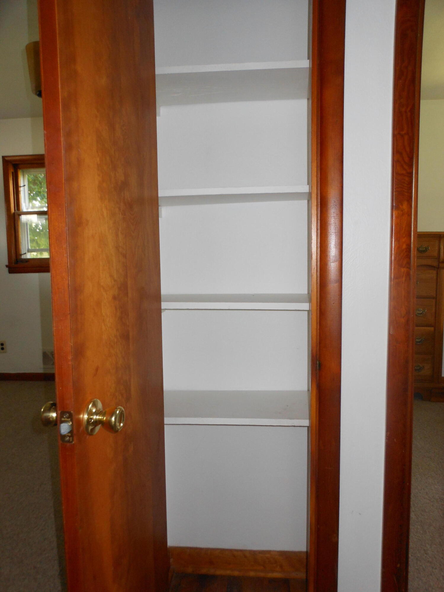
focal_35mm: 28
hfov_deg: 49.7
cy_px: 296
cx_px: 222
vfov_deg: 63.4
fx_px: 479
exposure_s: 1/25
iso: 200
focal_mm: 5
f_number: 3.7
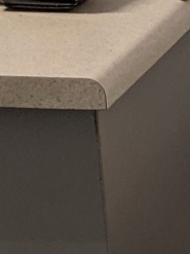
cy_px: 206
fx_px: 1538
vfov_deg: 9.4
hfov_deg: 6.5
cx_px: 536
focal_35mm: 210
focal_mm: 4.44
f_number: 1.8
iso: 128
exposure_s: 1/120
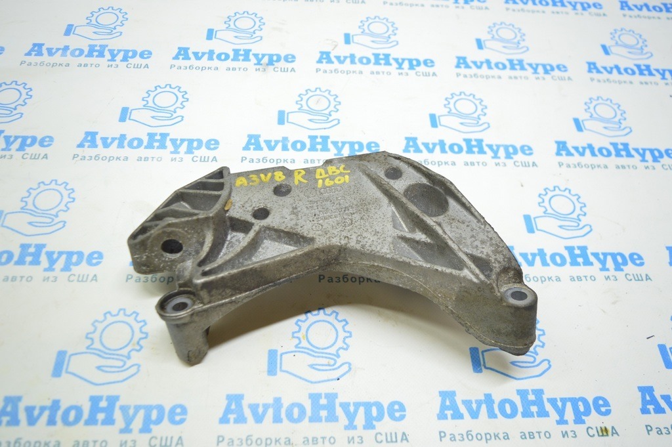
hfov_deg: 59.5
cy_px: 224
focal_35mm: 32
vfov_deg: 41.6
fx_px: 588
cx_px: 336
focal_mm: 21
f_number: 3.8
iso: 400
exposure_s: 1/40
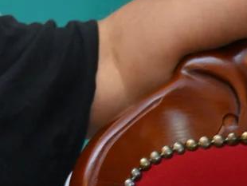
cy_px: -108
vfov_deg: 3.5
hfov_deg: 4.6
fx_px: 3035
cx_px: -94
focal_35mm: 425
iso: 1000
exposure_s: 1/100
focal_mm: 98
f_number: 5
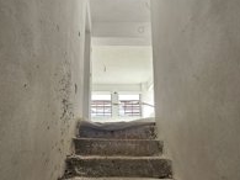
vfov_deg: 56.2
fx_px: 166
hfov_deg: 71.6
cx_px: 114
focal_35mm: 24
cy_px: 110
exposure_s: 1/50
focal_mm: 2.2
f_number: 2.2
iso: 80
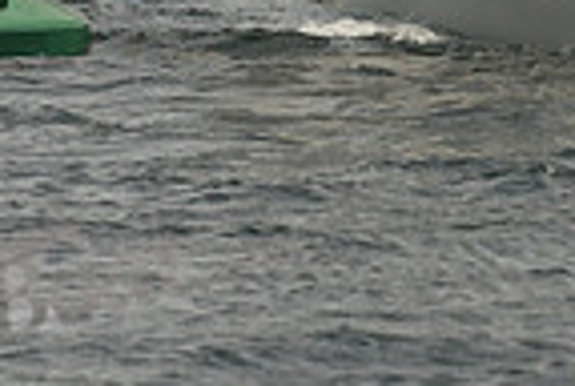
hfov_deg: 2.5
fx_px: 12948
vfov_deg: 1.7
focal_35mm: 809
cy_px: -368
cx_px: 511
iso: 250
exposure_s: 1/1000
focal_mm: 200
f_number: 7.1
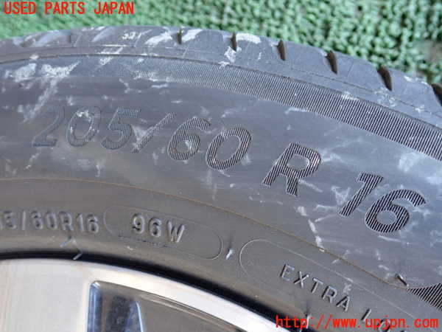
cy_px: 166
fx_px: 383
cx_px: 221
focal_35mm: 30
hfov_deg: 60.0
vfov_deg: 46.8
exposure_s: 1/30
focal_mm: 5.4
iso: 200
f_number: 2.3
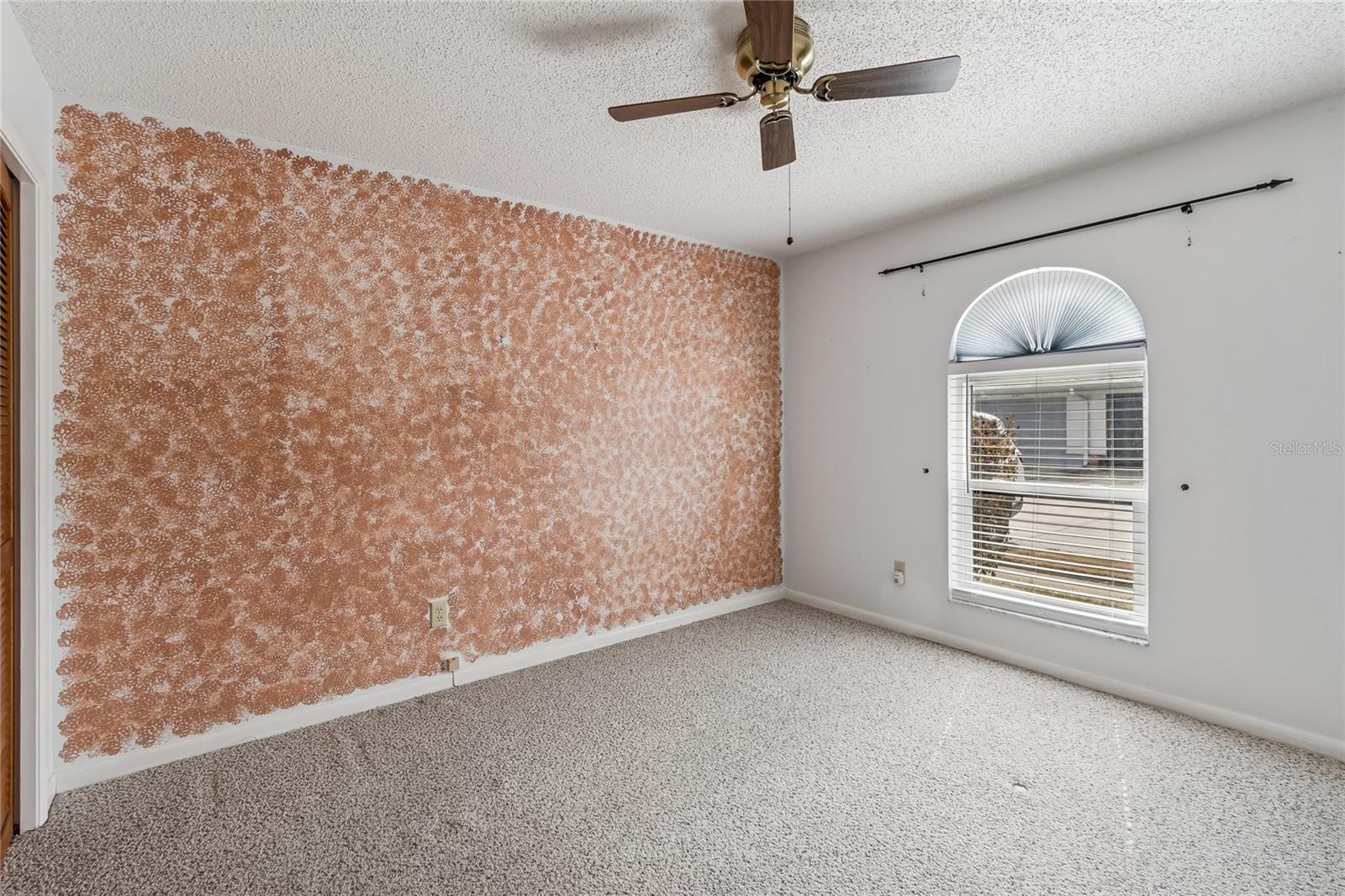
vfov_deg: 77.3
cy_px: 448
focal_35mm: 15
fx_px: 560
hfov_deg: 100.4
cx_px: 672
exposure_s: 1/50
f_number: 7.1
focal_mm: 10
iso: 100
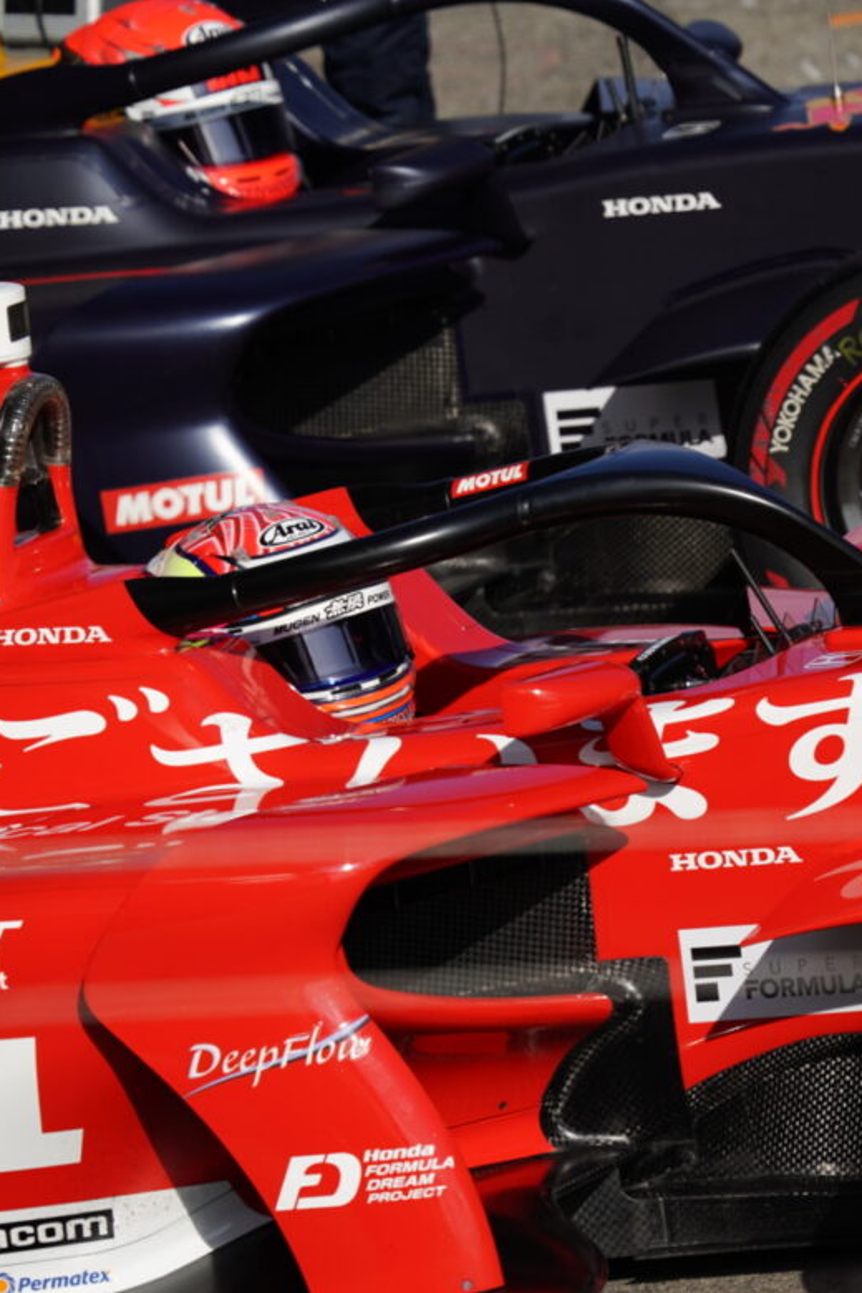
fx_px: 32358
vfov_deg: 2.3
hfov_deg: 1.5
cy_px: 646
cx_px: 617
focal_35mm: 901
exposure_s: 1/320
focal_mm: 600
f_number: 9
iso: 100
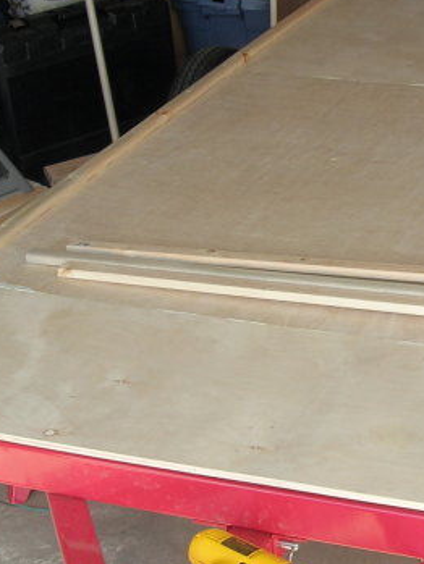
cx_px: 494
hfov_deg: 16.4
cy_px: 241
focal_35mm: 87
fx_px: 1420
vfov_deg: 22.5
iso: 64
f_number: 4.8
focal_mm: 7.8
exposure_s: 1/60
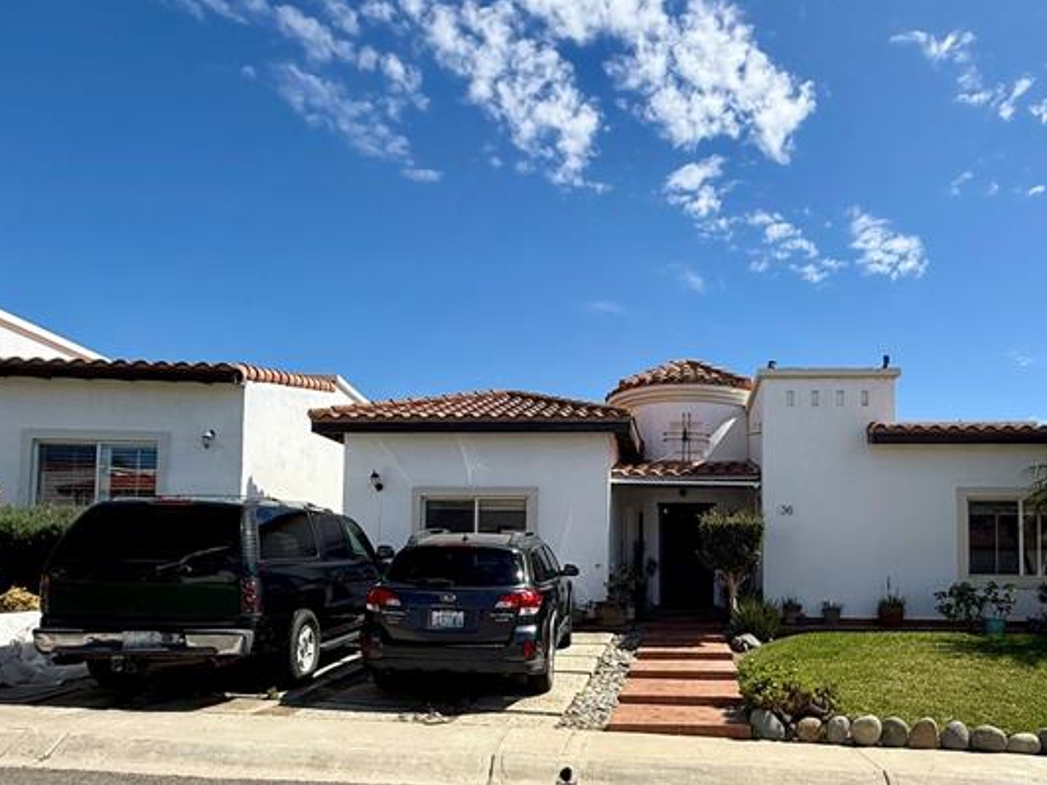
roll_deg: +0.0
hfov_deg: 64.0
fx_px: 816
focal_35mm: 27
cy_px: 533
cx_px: 682
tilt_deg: +3.8
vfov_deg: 50.3
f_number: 2.2
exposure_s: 1/2237
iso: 50
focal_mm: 2.22
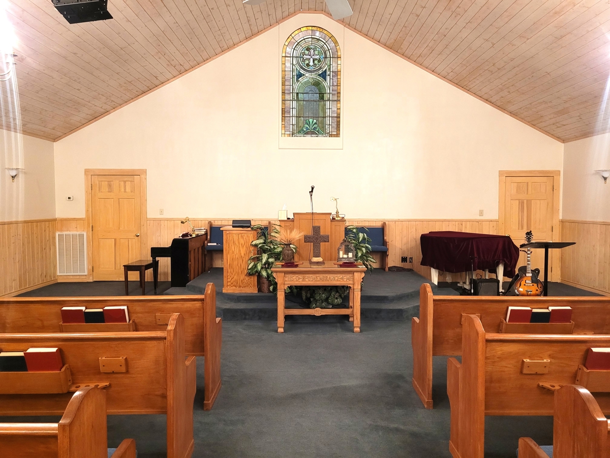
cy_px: 229
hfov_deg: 67.3
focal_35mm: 26
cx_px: 305
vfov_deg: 53.1
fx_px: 458
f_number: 1.8
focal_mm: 5.4
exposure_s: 1/40
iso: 500
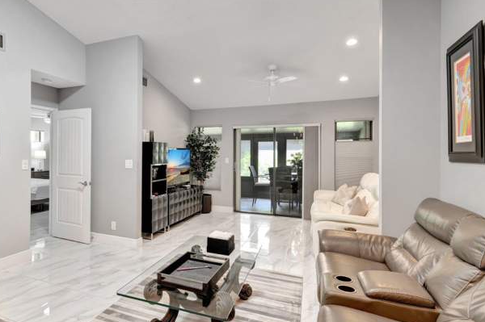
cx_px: 183
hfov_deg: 82.5
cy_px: 154
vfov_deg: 61.8
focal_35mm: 20
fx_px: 269
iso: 1000
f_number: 8
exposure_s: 1/13
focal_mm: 10
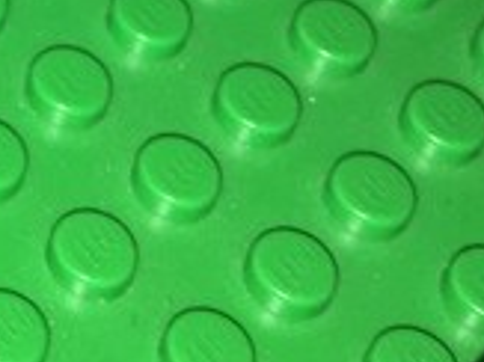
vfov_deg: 8.6
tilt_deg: -44.4
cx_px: -508
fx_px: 2235
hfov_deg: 11.1
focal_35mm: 160
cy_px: -441
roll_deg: -4.2
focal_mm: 4.15
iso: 25
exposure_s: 1/147
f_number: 2.2
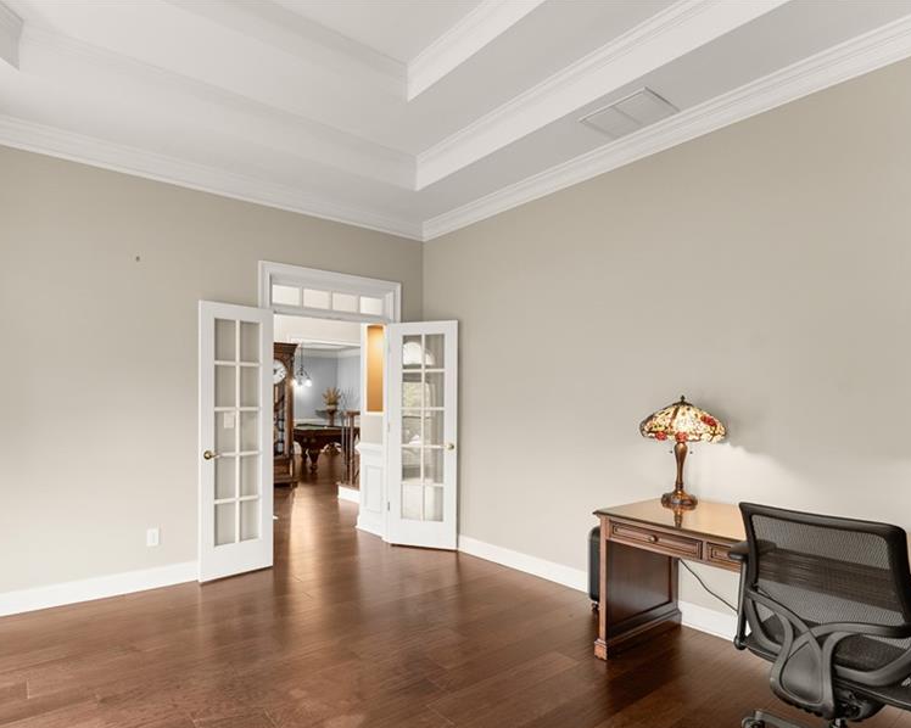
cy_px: 413
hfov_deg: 85.2
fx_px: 485
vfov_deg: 73.4
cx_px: 361
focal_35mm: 18
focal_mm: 14
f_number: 7.1
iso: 640
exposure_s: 1/6
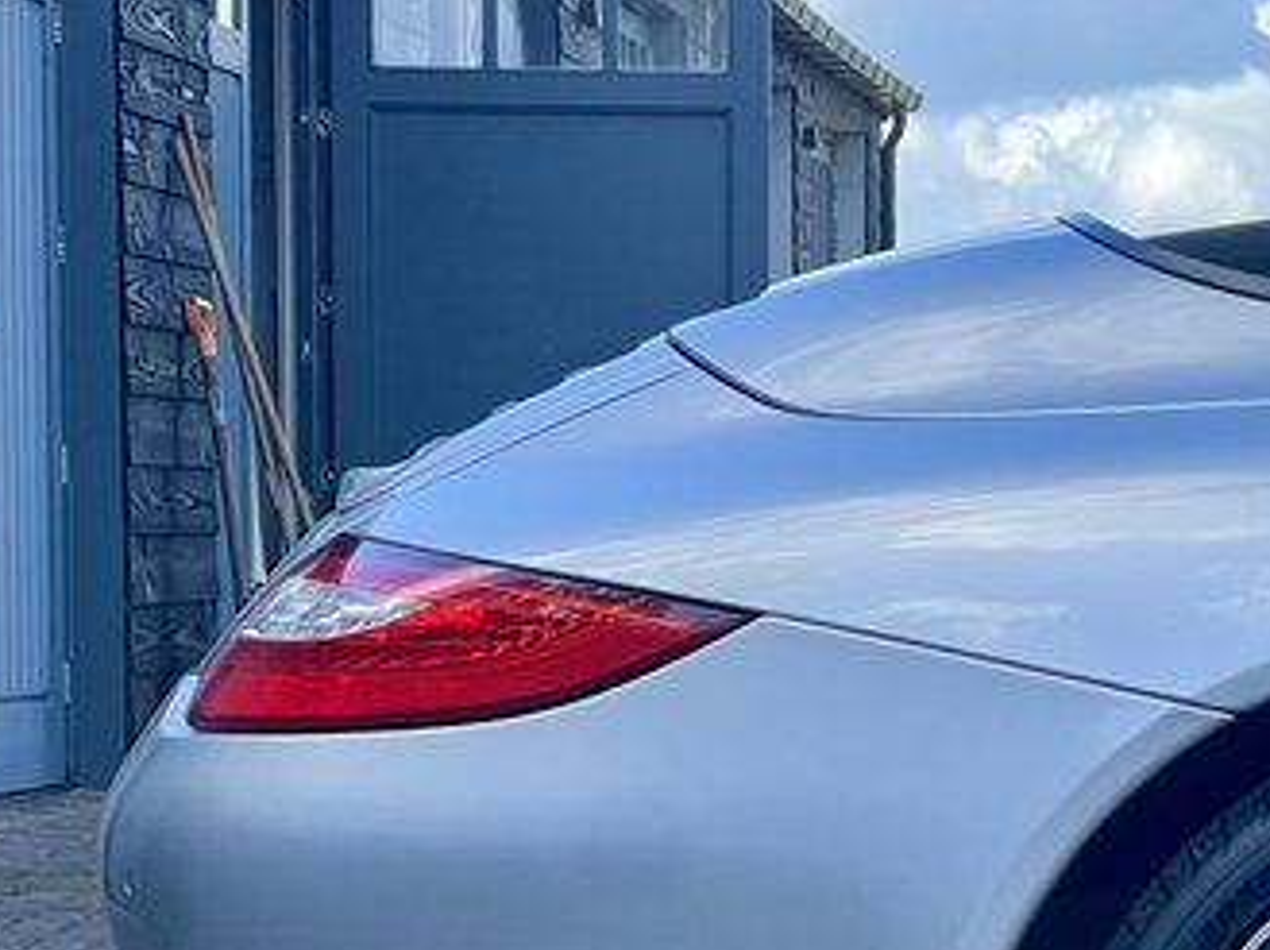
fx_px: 6597
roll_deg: +0.8
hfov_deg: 10.9
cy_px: 915
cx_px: 1239
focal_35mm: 180
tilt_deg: -3.5
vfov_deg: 8.2
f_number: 2.8
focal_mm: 9
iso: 32
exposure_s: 1/265
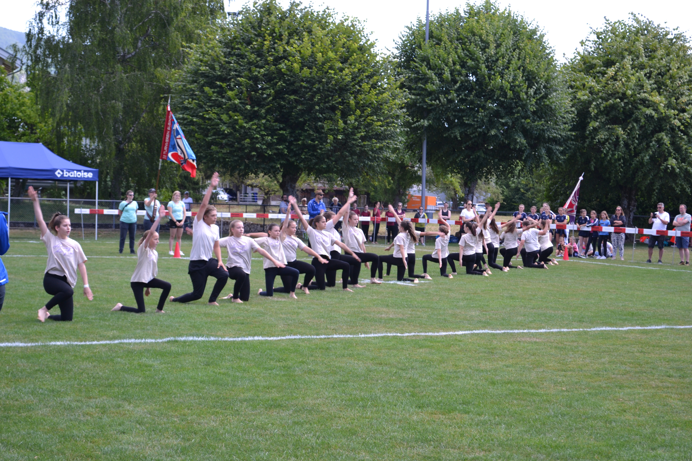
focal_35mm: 72
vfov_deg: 18.9
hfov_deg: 28.1
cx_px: 346
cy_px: 230
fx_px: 1384
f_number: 5.6
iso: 125
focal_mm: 48
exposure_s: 1/125
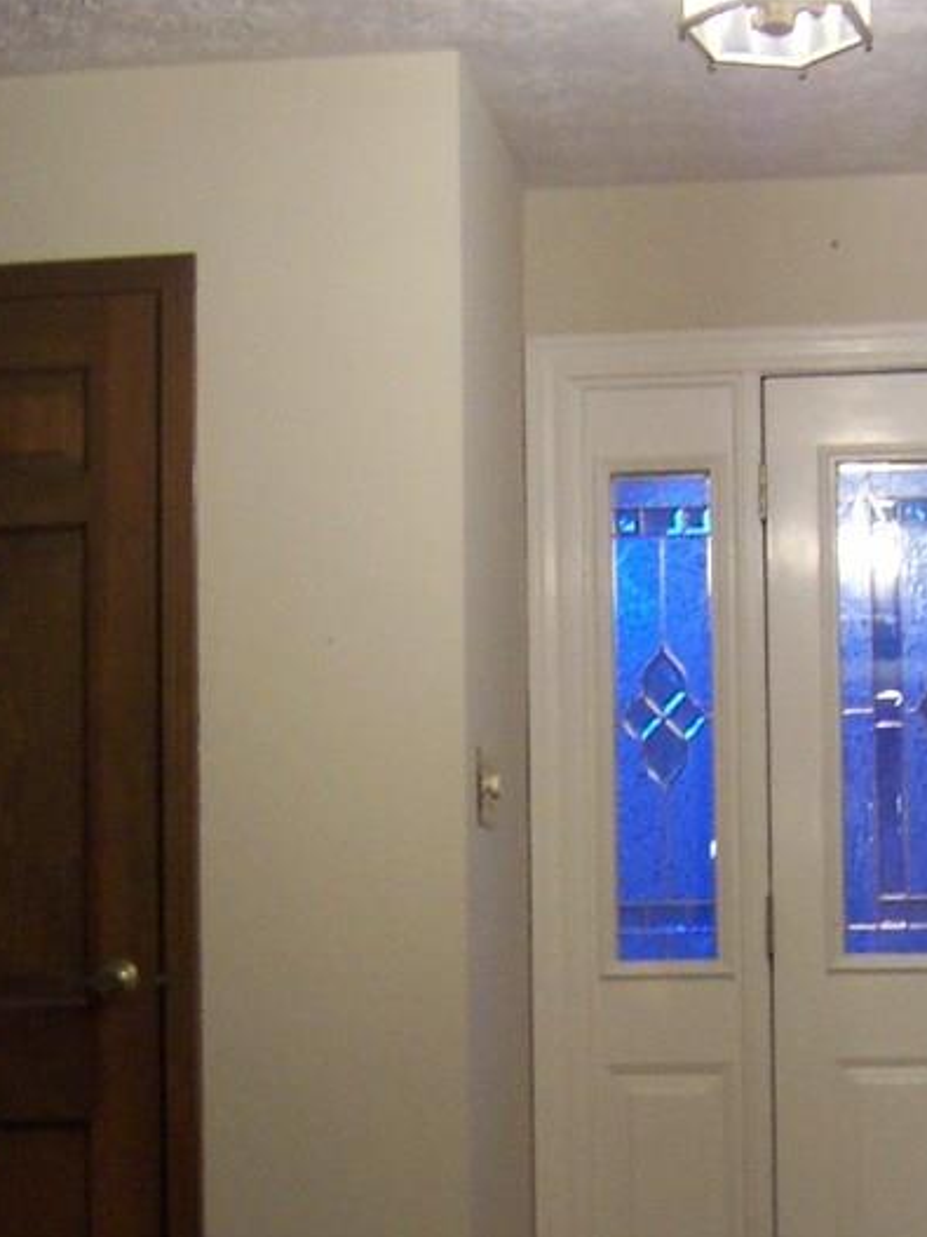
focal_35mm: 70
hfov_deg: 20.8
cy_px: 878
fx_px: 2500
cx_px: 685
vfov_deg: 27.5
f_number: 2.8
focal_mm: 5.6
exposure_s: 1/8
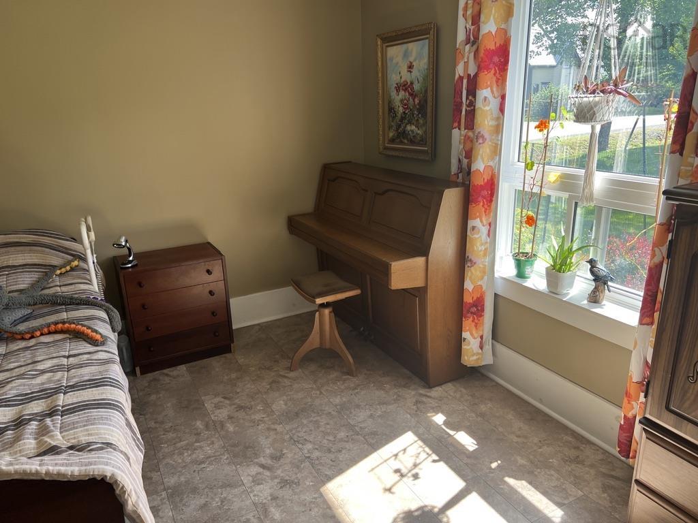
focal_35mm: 26
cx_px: 349
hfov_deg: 67.3
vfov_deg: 53.1
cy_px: 262
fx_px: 524
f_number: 1.5
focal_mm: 5.7
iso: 50
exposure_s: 1/215
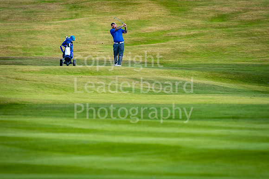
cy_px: 68
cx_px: 168
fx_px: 4232
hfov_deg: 3.6
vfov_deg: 2.4
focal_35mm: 567
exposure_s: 1/800
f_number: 5.6
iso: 200
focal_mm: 300
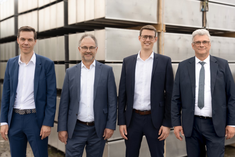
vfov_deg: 33.4
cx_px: 118
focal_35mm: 40
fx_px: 261
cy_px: 78
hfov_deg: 48.5
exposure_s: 1/320
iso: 100
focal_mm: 40
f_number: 4
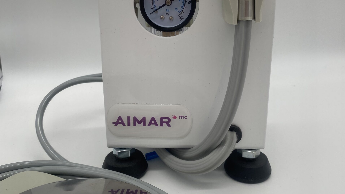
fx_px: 348
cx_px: 173
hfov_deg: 52.8
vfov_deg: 31.1
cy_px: 76
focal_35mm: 38
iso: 40
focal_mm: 4.25
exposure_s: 1/322
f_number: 1.8
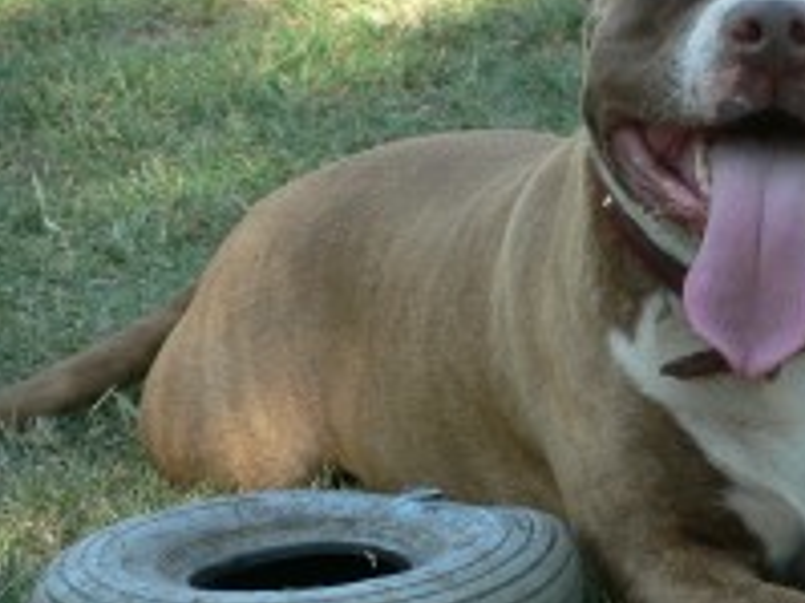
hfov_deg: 8.4
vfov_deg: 6.3
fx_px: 5462
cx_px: 676
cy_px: 182
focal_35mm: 235
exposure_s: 1/125
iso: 80
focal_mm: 19.5
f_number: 3.2
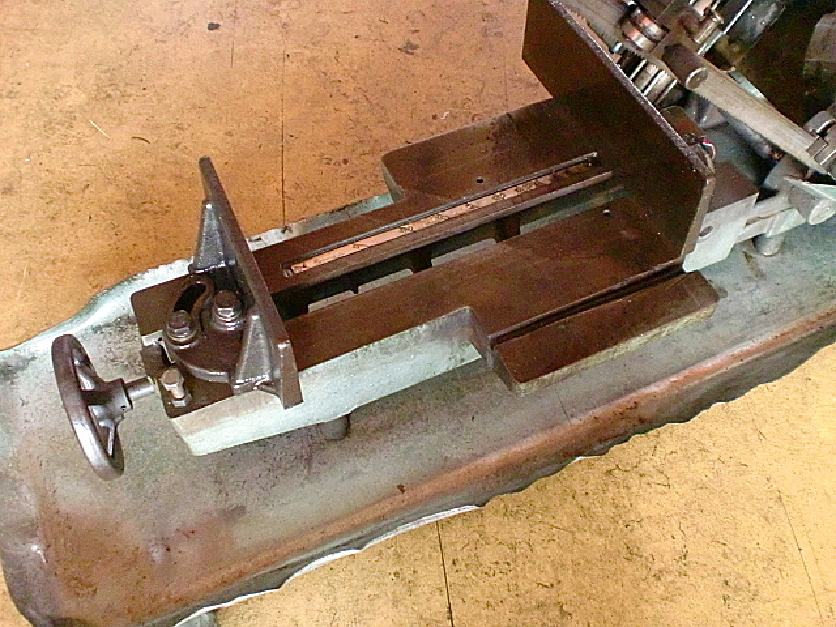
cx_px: 418
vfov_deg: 40.7
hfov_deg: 52.6
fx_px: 845
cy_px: 314
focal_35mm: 35
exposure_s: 1/60
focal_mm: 6.3
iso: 1000
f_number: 3.1
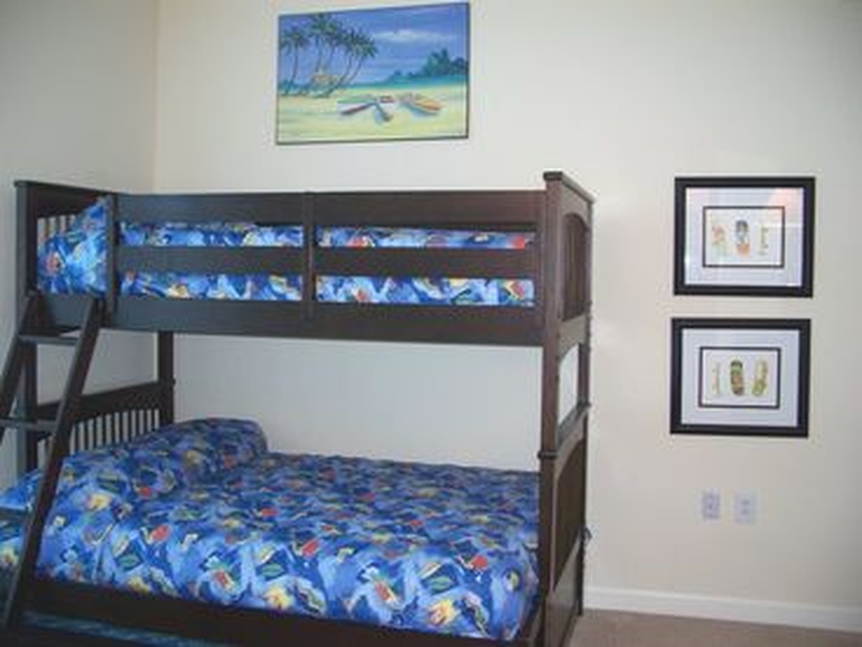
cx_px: 431
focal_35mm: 37
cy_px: 324
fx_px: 921
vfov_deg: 38.7
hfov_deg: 50.1
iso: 200
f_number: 2.8
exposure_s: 1/60
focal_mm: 7.8
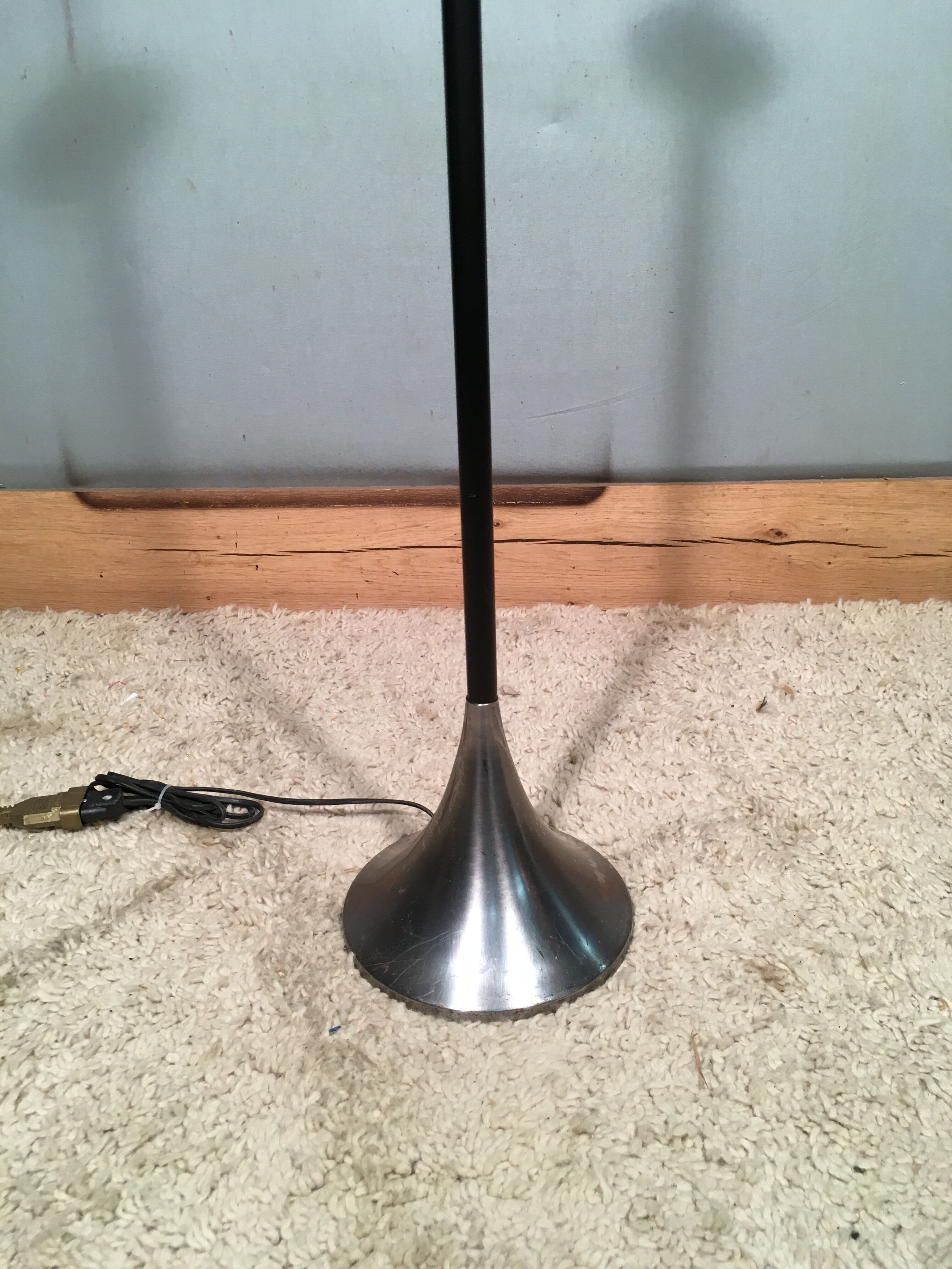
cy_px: 634
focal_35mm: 29
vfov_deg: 61.7
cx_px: 476
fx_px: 1063
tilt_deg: -27.1
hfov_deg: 48.2
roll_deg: +2.7
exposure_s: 1/33
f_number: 2.2
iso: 40
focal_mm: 4.15
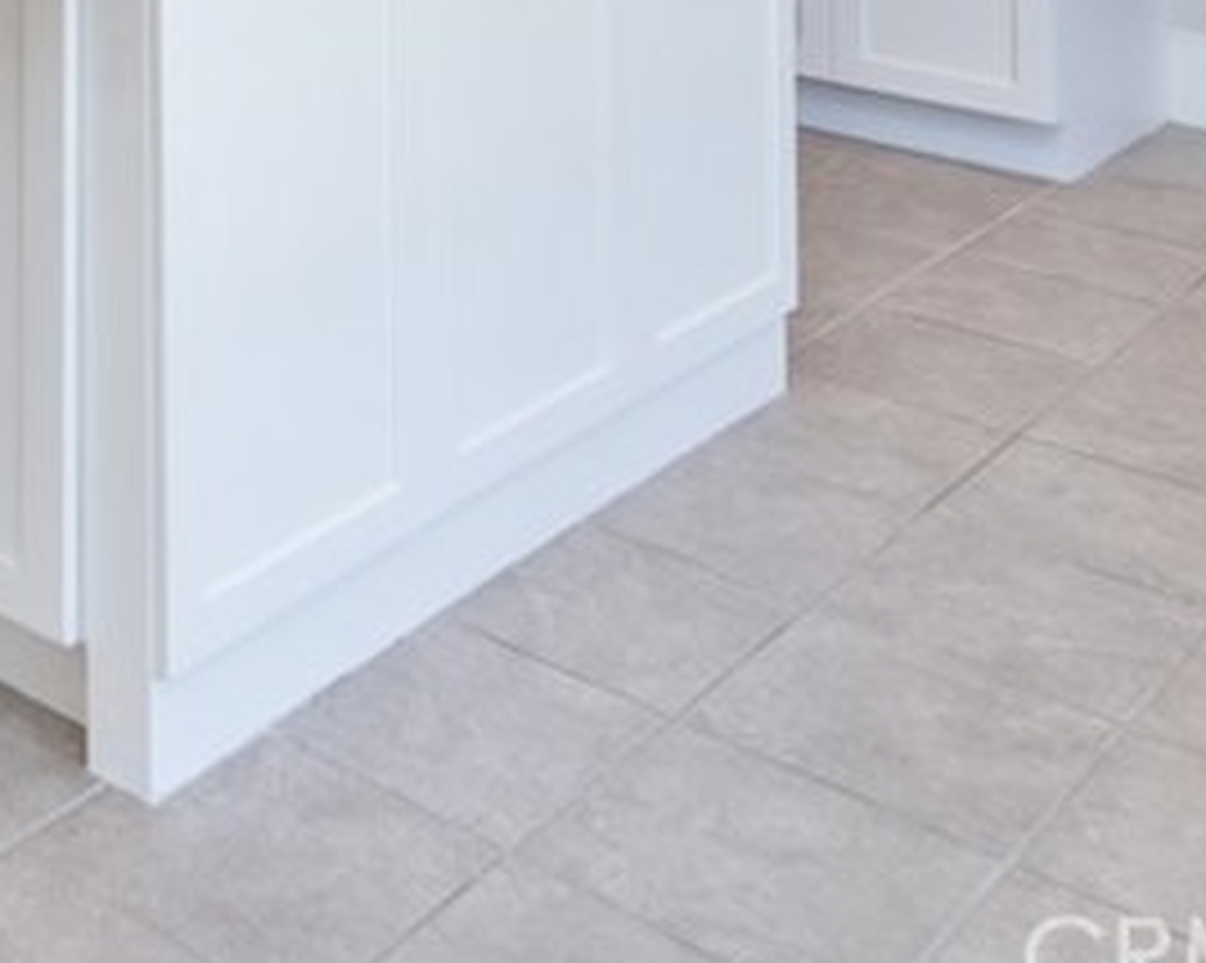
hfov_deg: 28.1
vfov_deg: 20.9
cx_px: -130
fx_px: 2176
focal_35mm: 61
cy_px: -511
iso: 400
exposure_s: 1/60
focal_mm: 17
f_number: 4
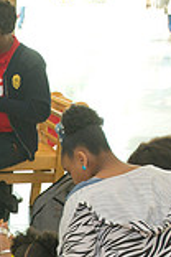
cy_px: 285
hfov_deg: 13.3
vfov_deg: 20.8
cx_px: -132
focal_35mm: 93
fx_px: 663
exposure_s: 1/250
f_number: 3.5
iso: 1250
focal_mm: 25
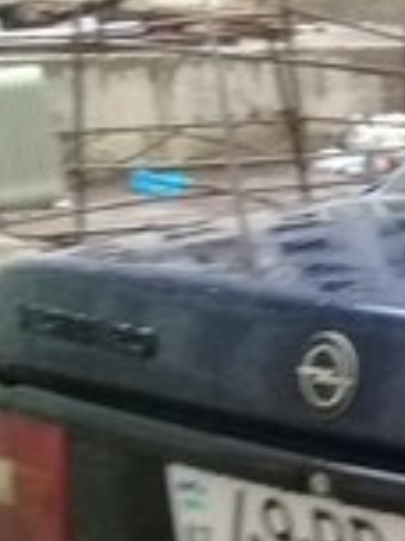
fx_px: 2106
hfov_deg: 9.6
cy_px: 653
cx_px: 1020
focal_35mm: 135
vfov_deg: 14.2
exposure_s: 1/33
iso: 100
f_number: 2.2
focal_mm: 3.3
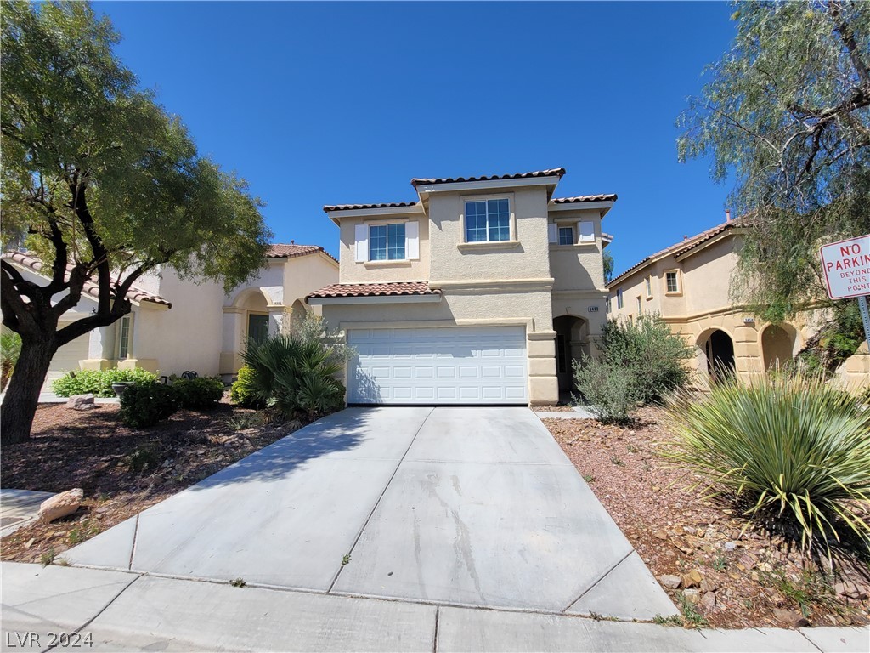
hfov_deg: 106.2
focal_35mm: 13
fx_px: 327
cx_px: 435
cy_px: 326
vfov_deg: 89.9
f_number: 2.2
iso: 64
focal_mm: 2.2
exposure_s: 1/2049
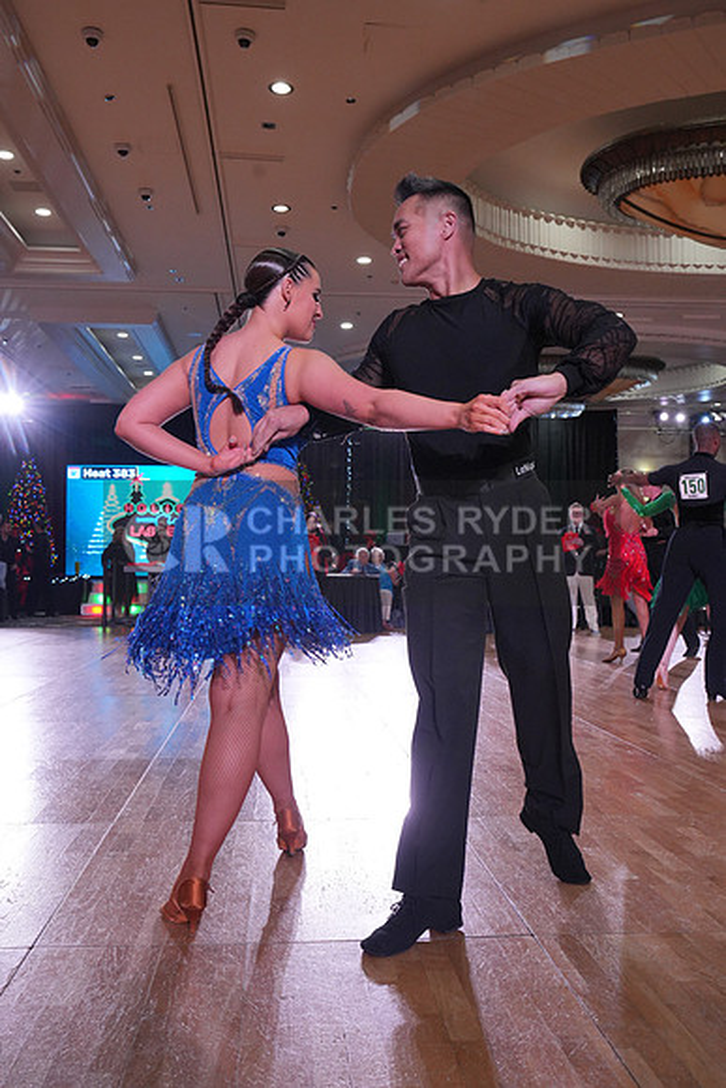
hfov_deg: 40.0
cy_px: 544
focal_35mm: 33
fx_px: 998
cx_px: 363
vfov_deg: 57.2
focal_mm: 33
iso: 3200
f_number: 7.1
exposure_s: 1/400
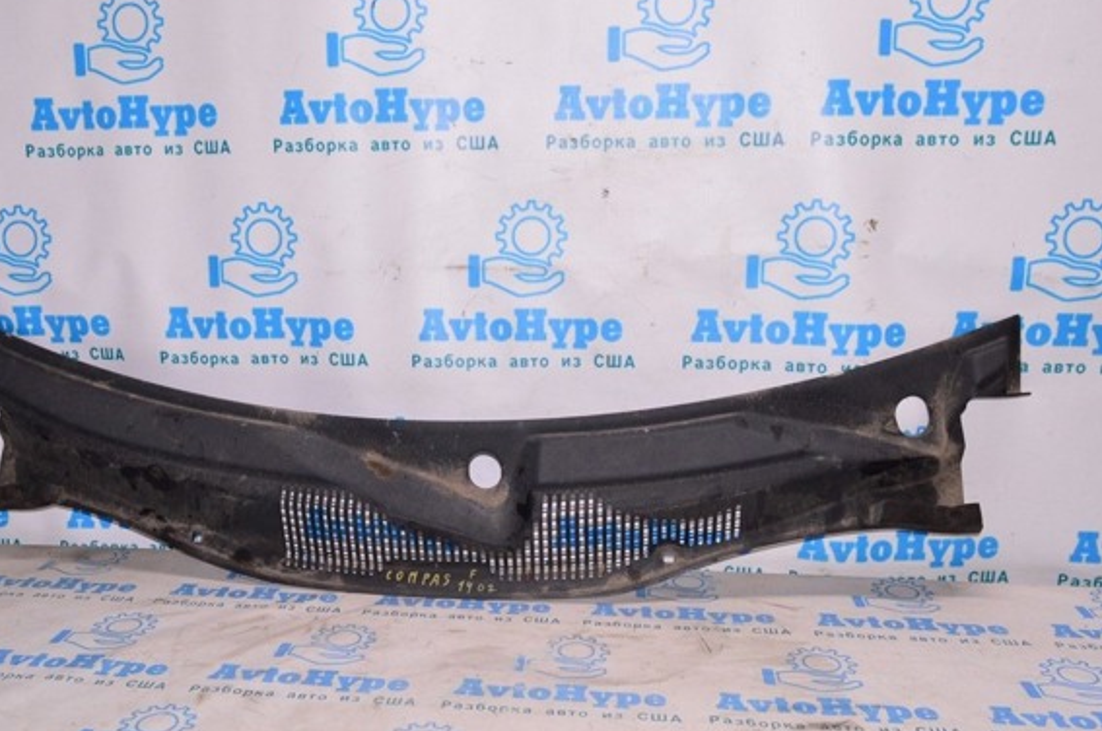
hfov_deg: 53.6
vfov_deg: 37.2
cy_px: 384
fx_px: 1087
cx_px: 482
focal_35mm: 36
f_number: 8
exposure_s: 1/125
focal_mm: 21
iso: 1600
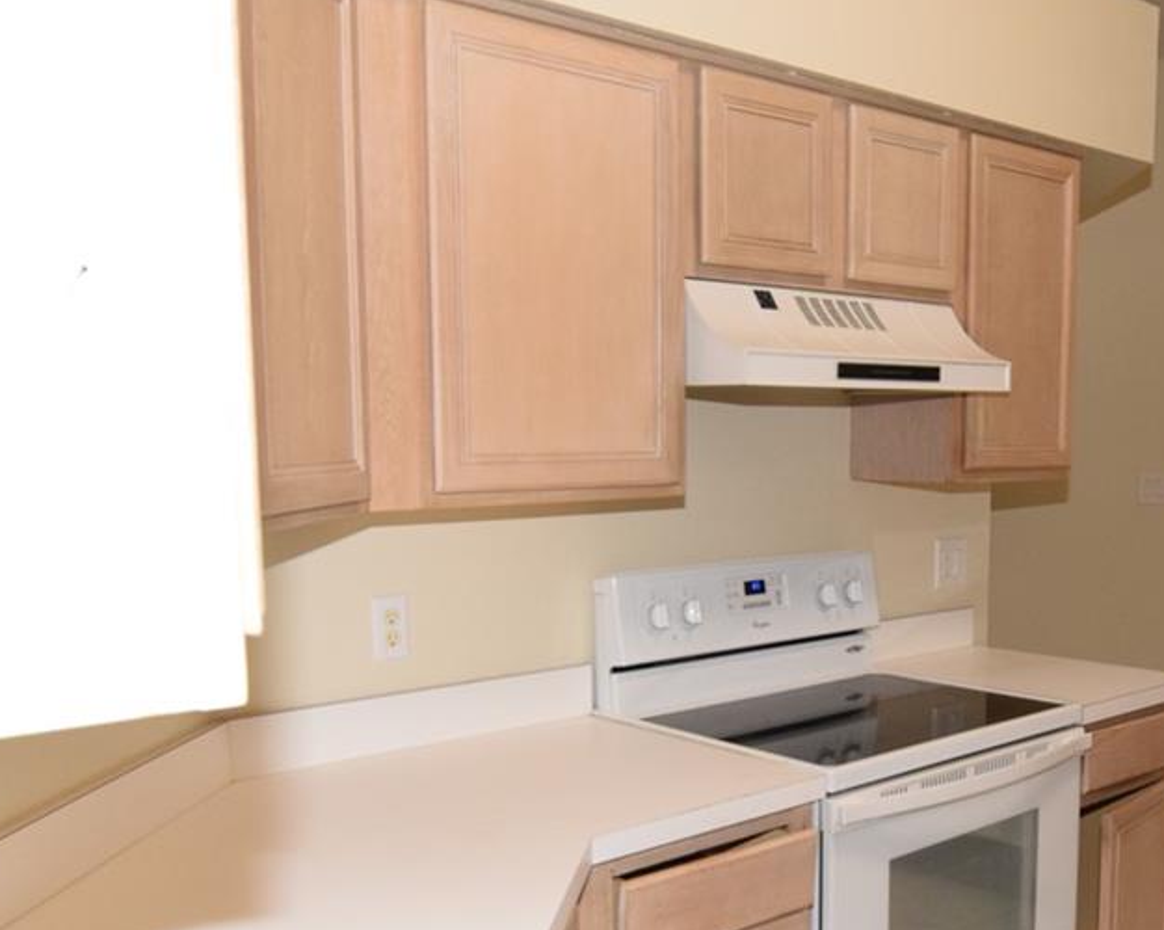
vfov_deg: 40.6
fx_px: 1239
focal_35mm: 36
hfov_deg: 49.7
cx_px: 744
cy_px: 619
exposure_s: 1/125
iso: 800
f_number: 5.6
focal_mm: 10
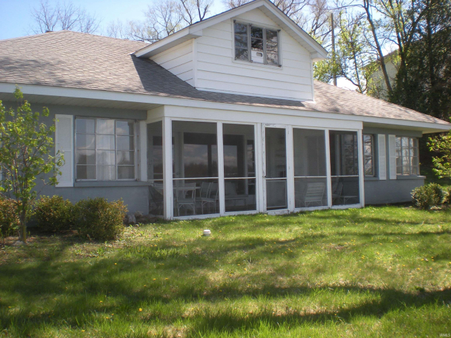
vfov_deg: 37.7
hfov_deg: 49.0
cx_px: 226
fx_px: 495
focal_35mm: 38
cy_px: 169
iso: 64
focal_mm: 6.3
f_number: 4.6
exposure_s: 1/157
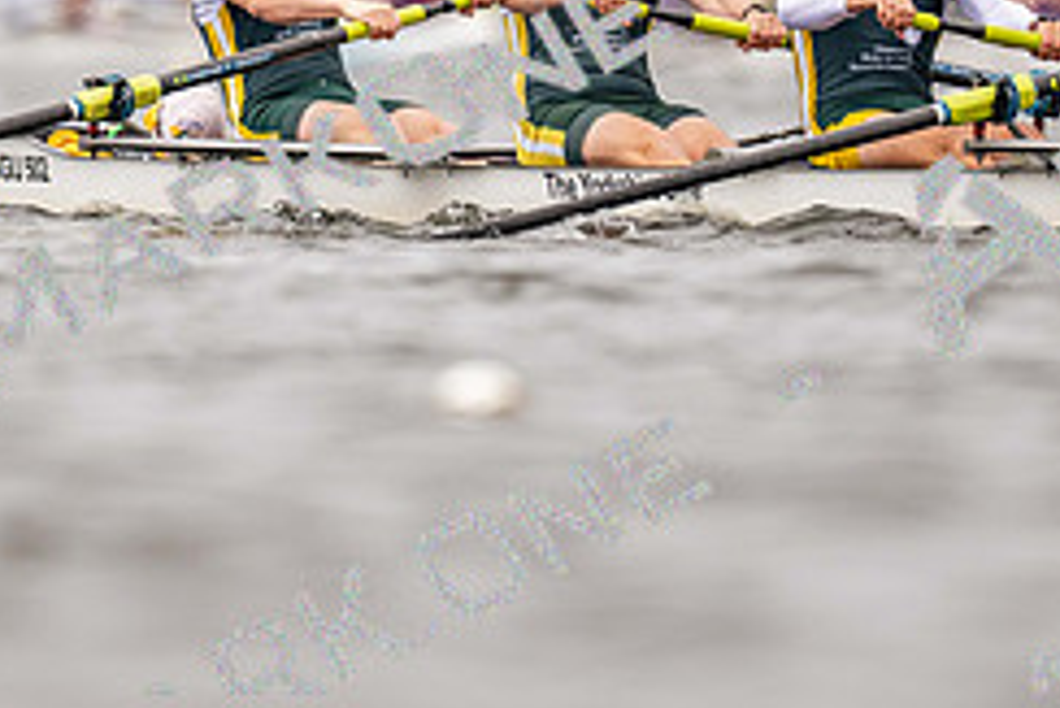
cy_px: -50
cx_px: 543
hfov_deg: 1.4
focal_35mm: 1424
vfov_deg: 1.0
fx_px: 41952
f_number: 4
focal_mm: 600
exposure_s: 1/2000
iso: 800
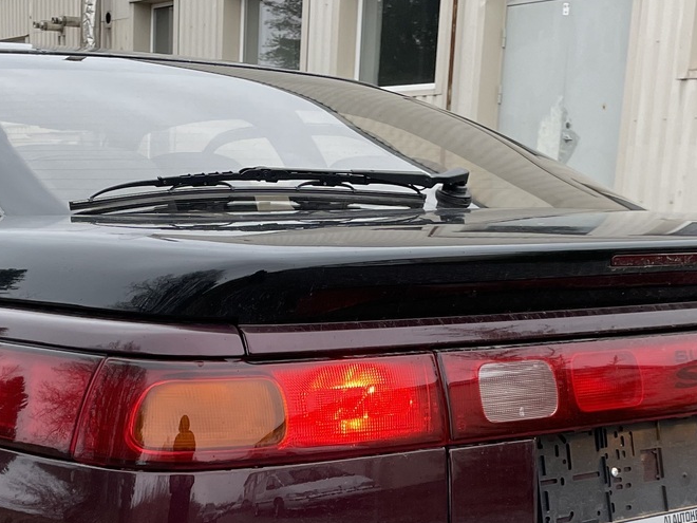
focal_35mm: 63
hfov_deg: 30.6
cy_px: 492
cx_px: 261
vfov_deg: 22.6
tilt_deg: -12.8
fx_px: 1269
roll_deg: -2.0
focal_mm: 4.2
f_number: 1.6
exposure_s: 1/114
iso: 125
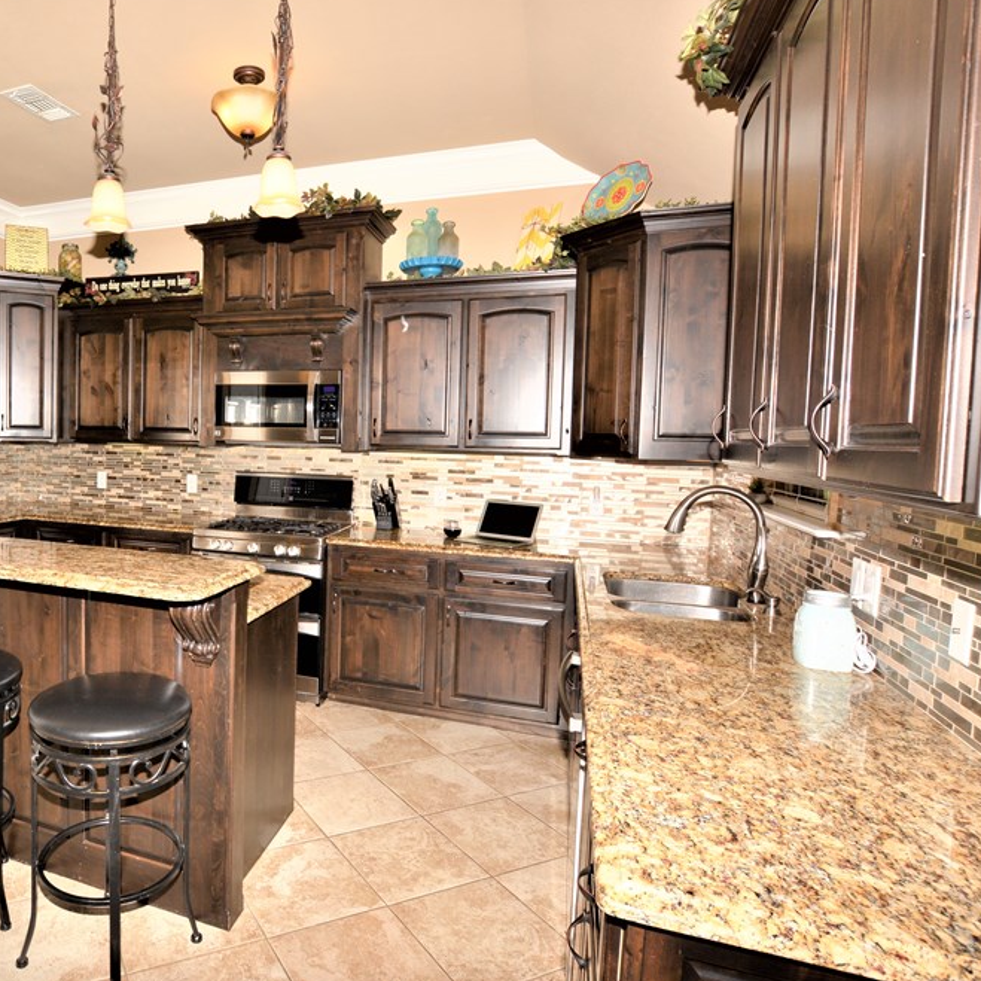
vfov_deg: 72.1
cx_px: 256
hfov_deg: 67.9
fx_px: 673
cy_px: 469
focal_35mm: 21
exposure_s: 1/125
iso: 200
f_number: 8
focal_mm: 10
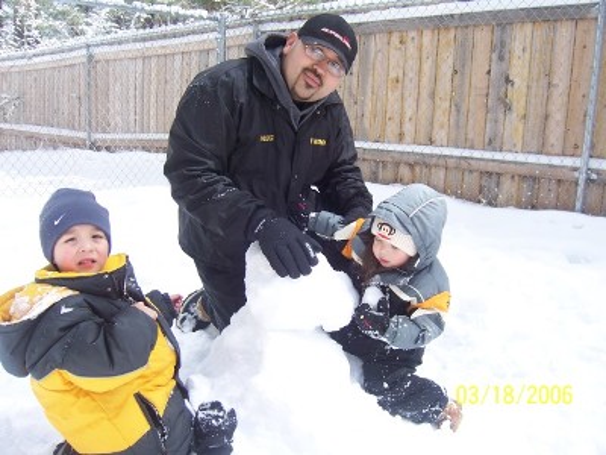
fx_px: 630
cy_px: 228
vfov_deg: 39.7
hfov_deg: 51.4
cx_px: 303
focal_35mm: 36
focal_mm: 6.2
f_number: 2.8
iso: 80
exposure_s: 1/320
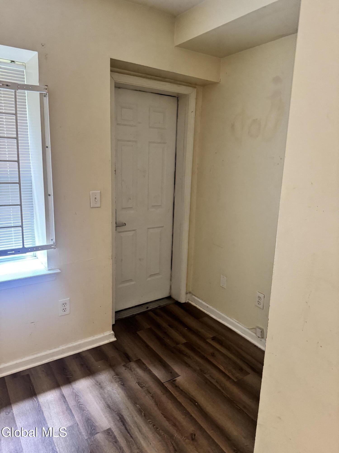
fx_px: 313
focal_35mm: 24
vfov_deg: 71.6
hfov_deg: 56.8
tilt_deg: -12.1
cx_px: 170
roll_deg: +0.5
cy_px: 226
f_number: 1.78
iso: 500
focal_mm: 6.76
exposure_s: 1/60
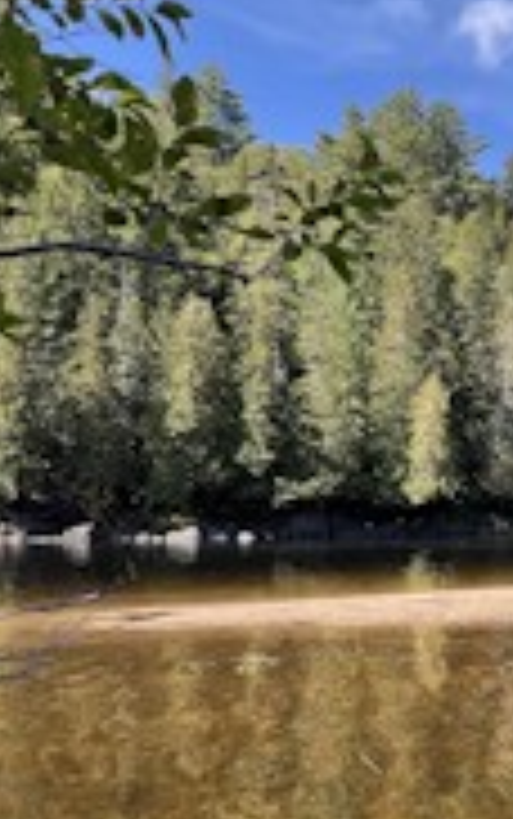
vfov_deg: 56.0
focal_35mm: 34
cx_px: 608
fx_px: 759
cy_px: 508
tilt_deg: +1.0
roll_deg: -0.1
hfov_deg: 31.6
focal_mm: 1.57
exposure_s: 1/352
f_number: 1.8
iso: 32
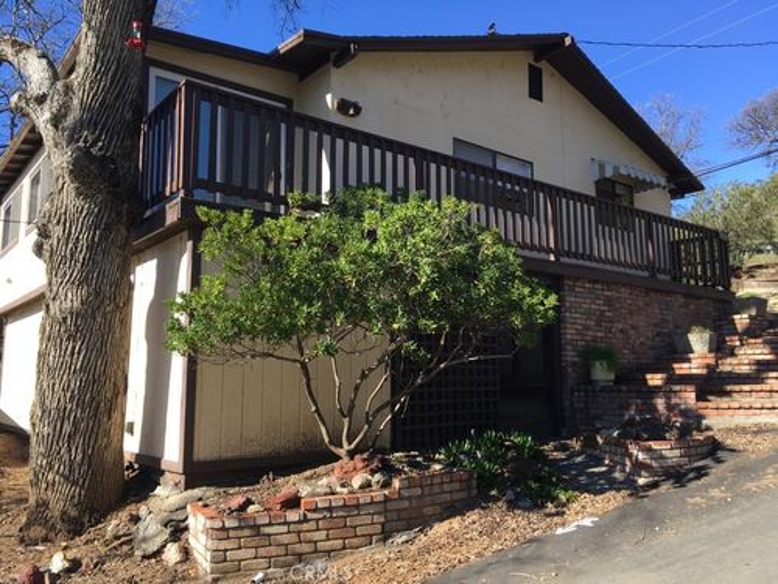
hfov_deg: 61.7
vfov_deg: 48.2
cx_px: 389
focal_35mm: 29
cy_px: 292
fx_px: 652
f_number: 2.2
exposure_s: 1/503
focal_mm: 4.15
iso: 25
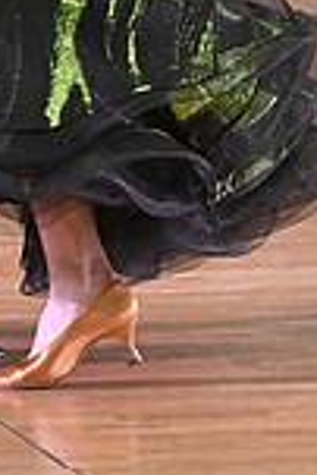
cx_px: -46
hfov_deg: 2.2
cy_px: -226
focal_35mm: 616
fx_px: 8117
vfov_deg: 3.3
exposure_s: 1/400
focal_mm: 160
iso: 3200
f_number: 5
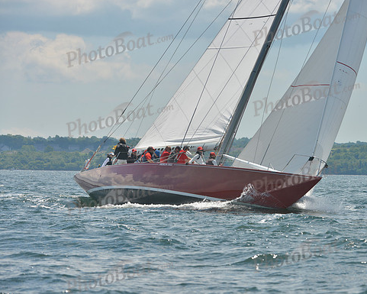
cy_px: 147
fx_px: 2705
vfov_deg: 6.2
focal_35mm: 249
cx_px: 214
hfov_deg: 7.8
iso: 280
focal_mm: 220
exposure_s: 1/1000
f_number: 8
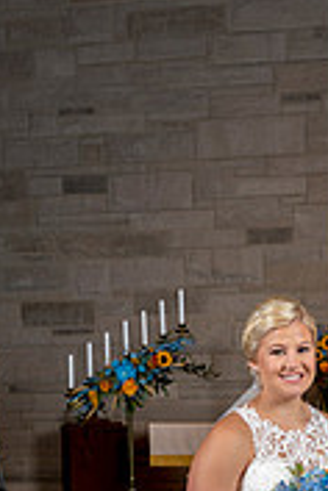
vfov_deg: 26.2
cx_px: 228
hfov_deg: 19.1
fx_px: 970
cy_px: 546
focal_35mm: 71
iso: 200
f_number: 5
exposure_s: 1/100
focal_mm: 28
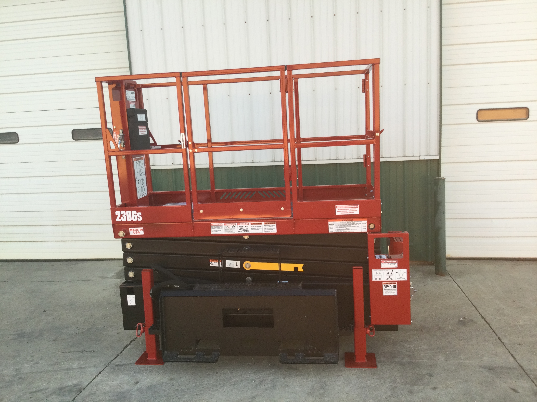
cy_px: 201
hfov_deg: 58.4
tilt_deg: -11.9
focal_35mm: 31
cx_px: 268
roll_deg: -0.2
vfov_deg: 45.4
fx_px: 481
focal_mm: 3.3
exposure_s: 1/30
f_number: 2.4
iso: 25
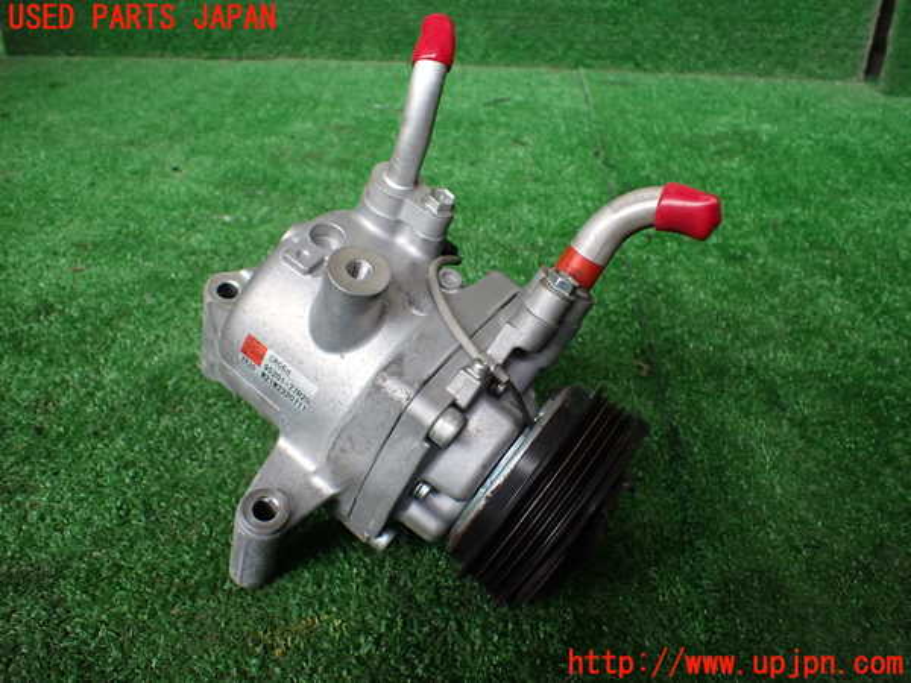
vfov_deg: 46.8
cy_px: 342
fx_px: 790
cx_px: 456
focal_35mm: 30
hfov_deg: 60.0
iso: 250
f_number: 2.3
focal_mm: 5.4
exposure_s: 1/125
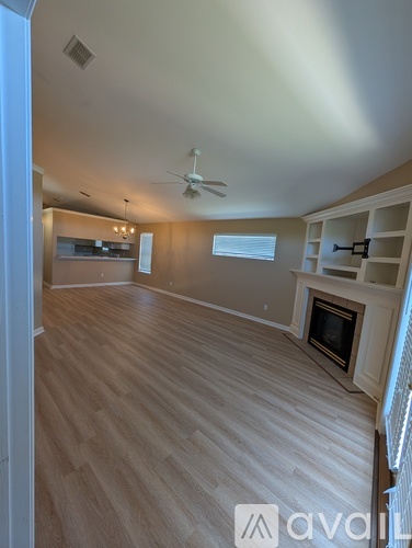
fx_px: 190
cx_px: 206
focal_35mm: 12
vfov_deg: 110.5
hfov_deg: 94.6
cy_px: 274
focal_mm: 2.02
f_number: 1.7
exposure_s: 1/60
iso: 68
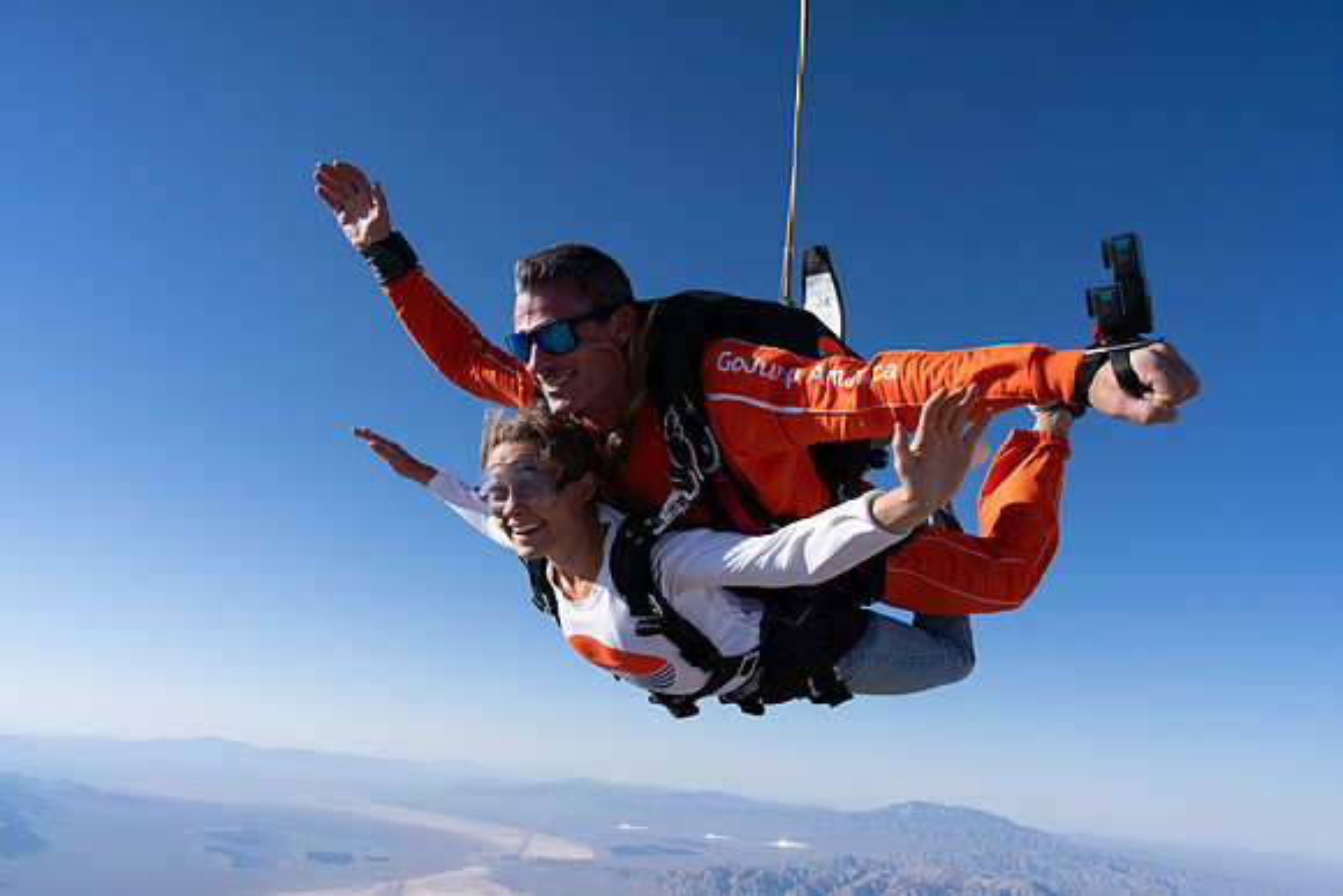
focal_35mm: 24
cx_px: 672
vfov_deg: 53.2
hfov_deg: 73.7
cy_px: 448
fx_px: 896
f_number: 10
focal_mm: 24
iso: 800
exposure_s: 1/2000
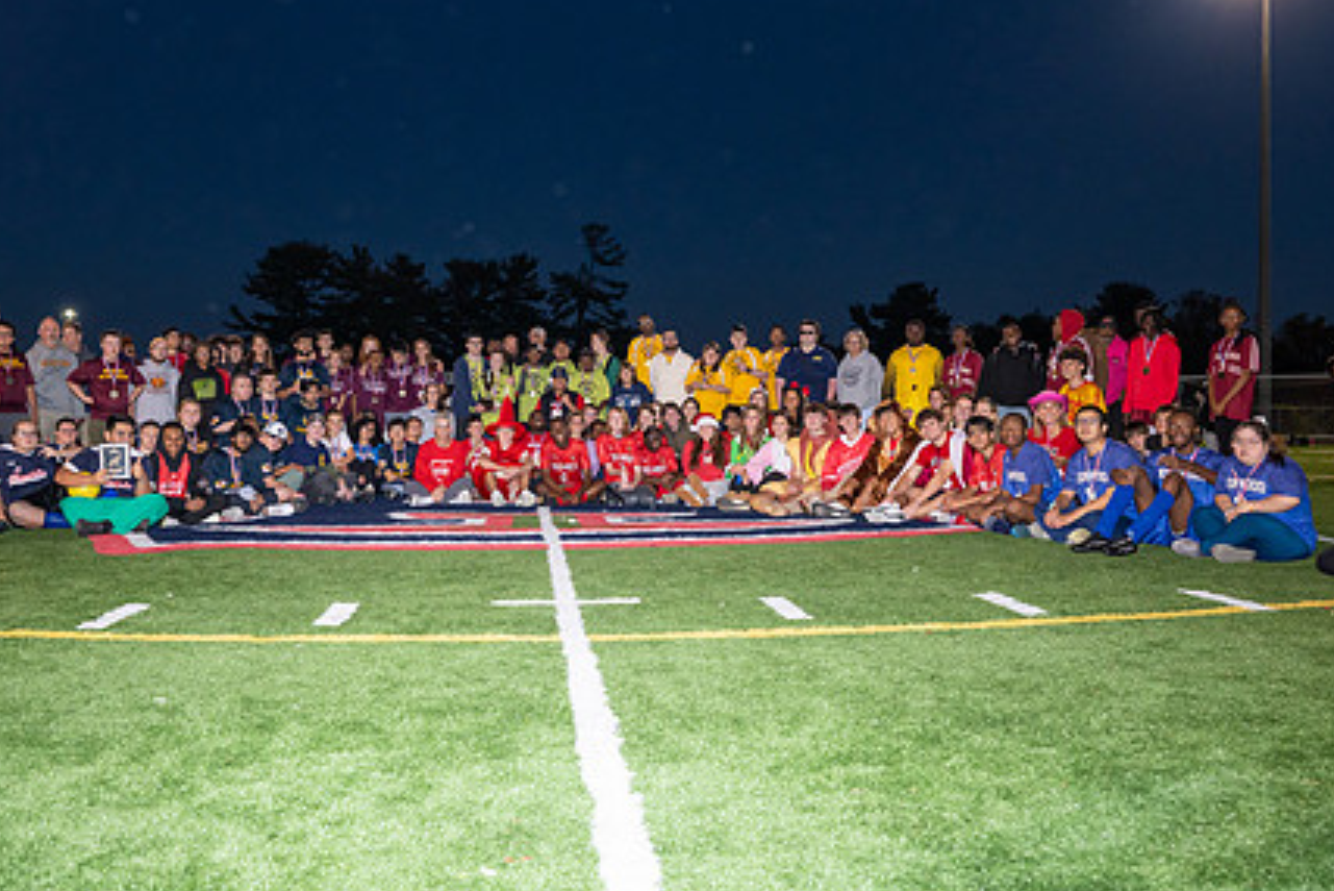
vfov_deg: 37.9
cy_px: 461
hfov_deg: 54.1
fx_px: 1297
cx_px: 543
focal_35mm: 35
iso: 1000
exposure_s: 1/200
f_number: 4.5
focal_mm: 24
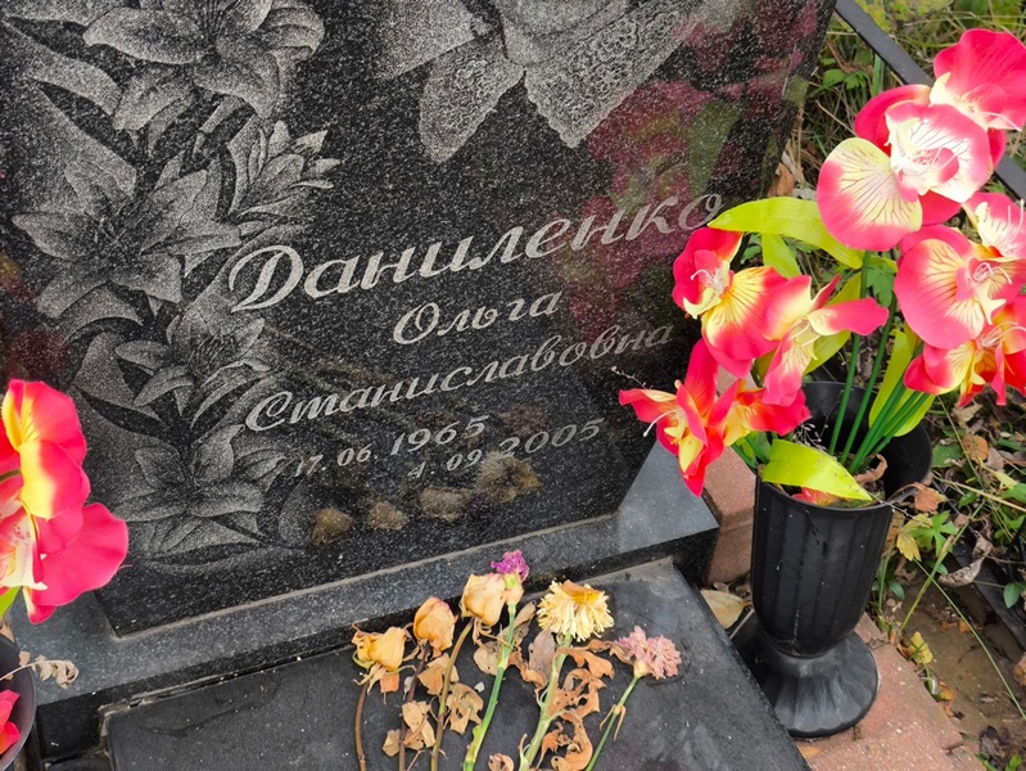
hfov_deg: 38.2
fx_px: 1483
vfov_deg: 29.1
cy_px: 386
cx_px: 513
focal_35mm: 50
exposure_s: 1/60
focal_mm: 4.71
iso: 64
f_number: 1.7
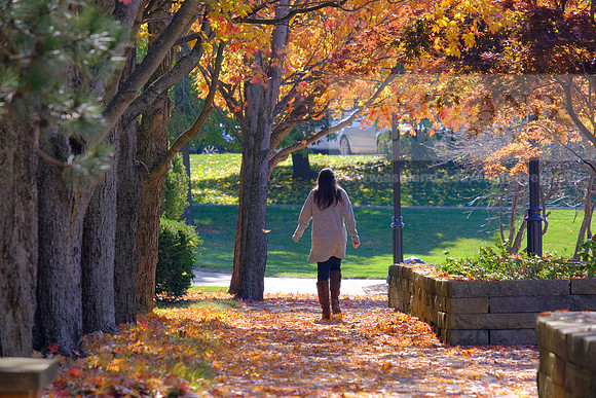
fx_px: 4968
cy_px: 199
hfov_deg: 6.9
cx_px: 298
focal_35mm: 300
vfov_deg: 4.6
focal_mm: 200
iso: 320
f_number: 8
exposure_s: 1/140
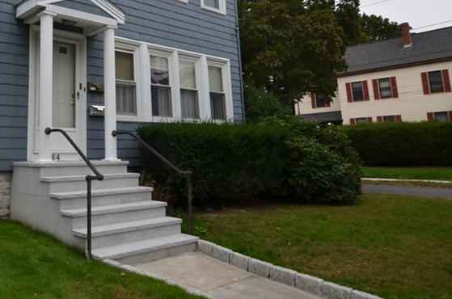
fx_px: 413
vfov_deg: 38.9
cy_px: 79
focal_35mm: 33
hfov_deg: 54.5
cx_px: 110
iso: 200
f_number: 5.6
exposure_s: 1/125
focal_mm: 12
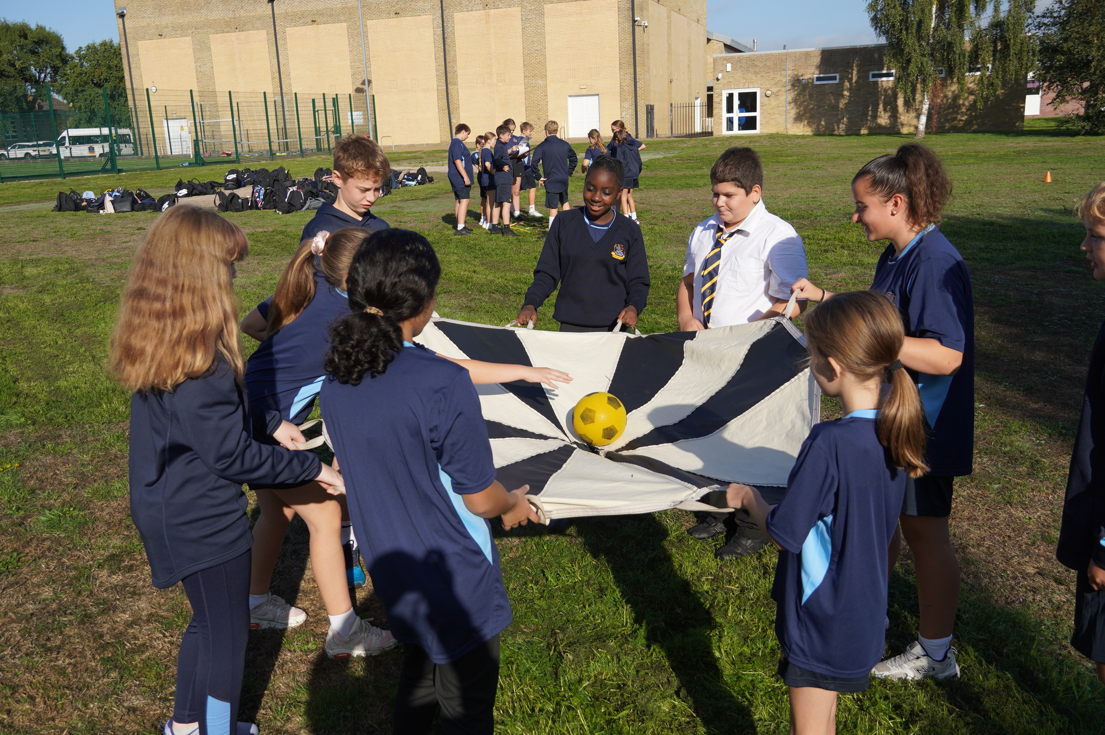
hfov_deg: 59.5
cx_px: 552
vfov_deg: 41.6
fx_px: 966
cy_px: 368
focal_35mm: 32
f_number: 4.5
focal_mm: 21
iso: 100
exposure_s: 1/800
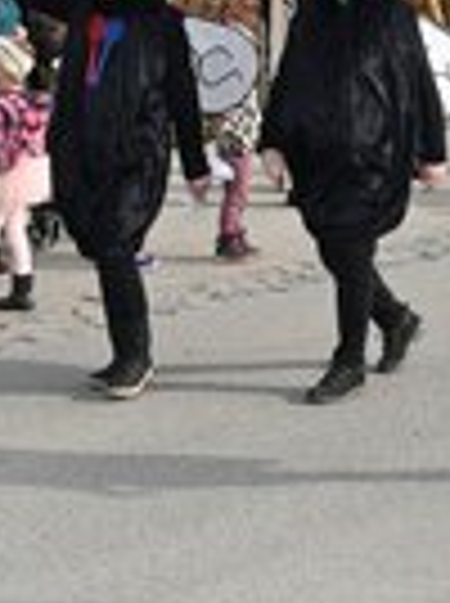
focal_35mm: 109
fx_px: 1895
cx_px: 648
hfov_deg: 12.9
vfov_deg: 17.8
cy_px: 63
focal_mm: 38
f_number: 22
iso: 1000
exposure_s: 1/200
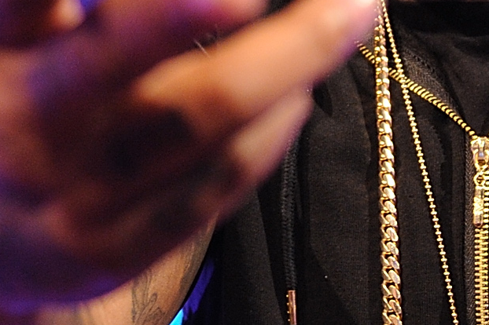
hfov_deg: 12.5
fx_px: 2226
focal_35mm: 164
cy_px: 38
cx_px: 313
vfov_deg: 8.3
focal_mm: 34
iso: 1600
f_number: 3.2
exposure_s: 1/160
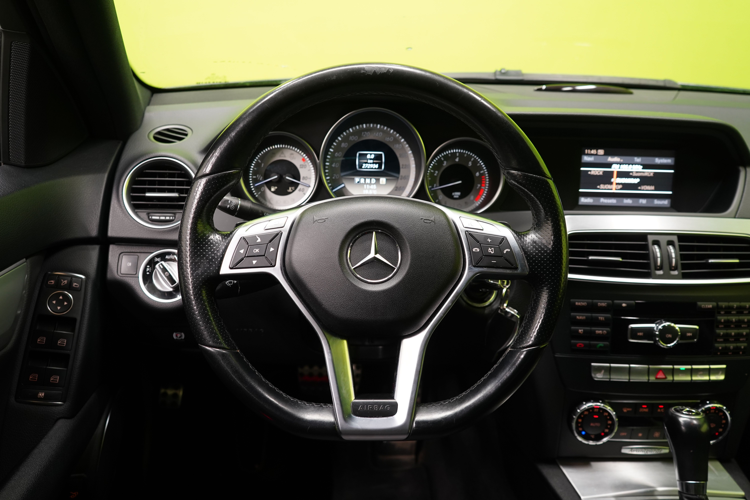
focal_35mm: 30
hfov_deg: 61.9
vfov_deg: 43.6
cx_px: 375
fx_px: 625
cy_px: 250
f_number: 5
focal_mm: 30
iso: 1250
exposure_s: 1/25
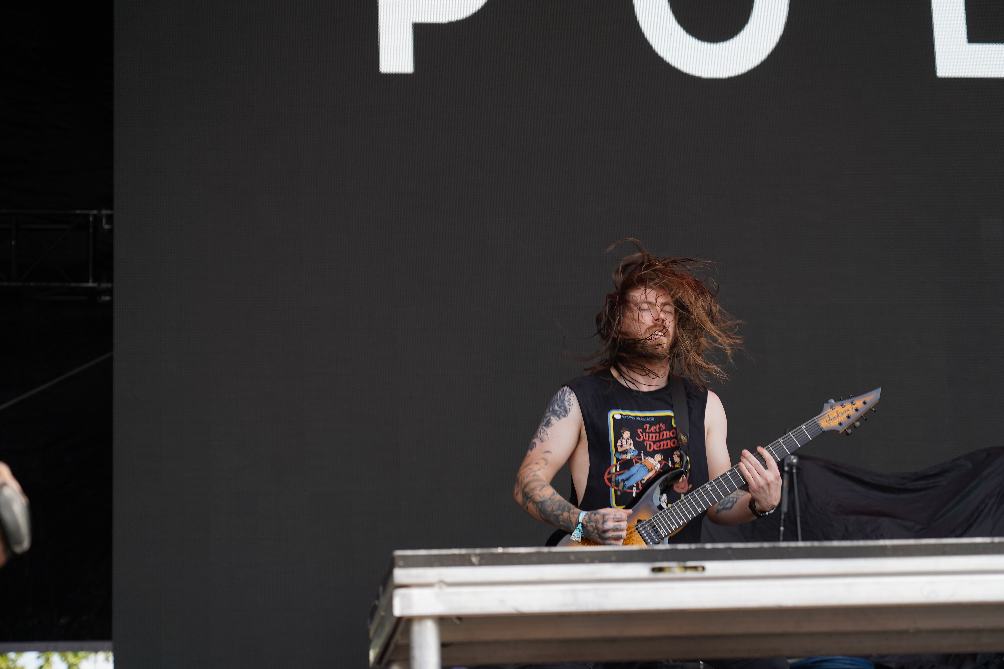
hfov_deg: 19.5
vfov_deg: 13.0
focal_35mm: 105
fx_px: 2928
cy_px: 334
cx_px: 502
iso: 100
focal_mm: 105
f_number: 5
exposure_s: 1/200
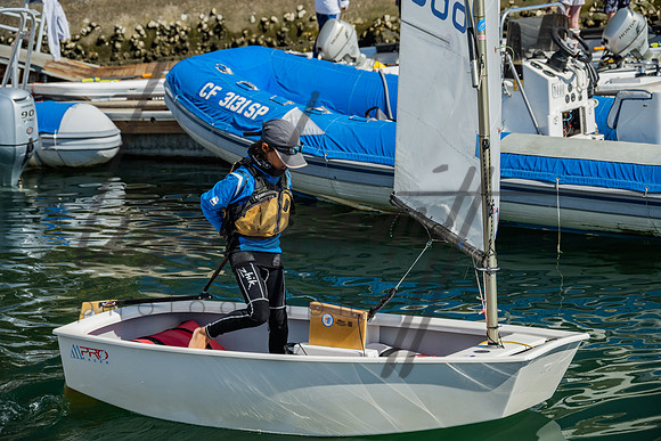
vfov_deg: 15.5
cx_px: 330
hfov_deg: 23.1
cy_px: 220
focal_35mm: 88
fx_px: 1616
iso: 100
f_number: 6.3
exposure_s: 1/200
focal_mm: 88
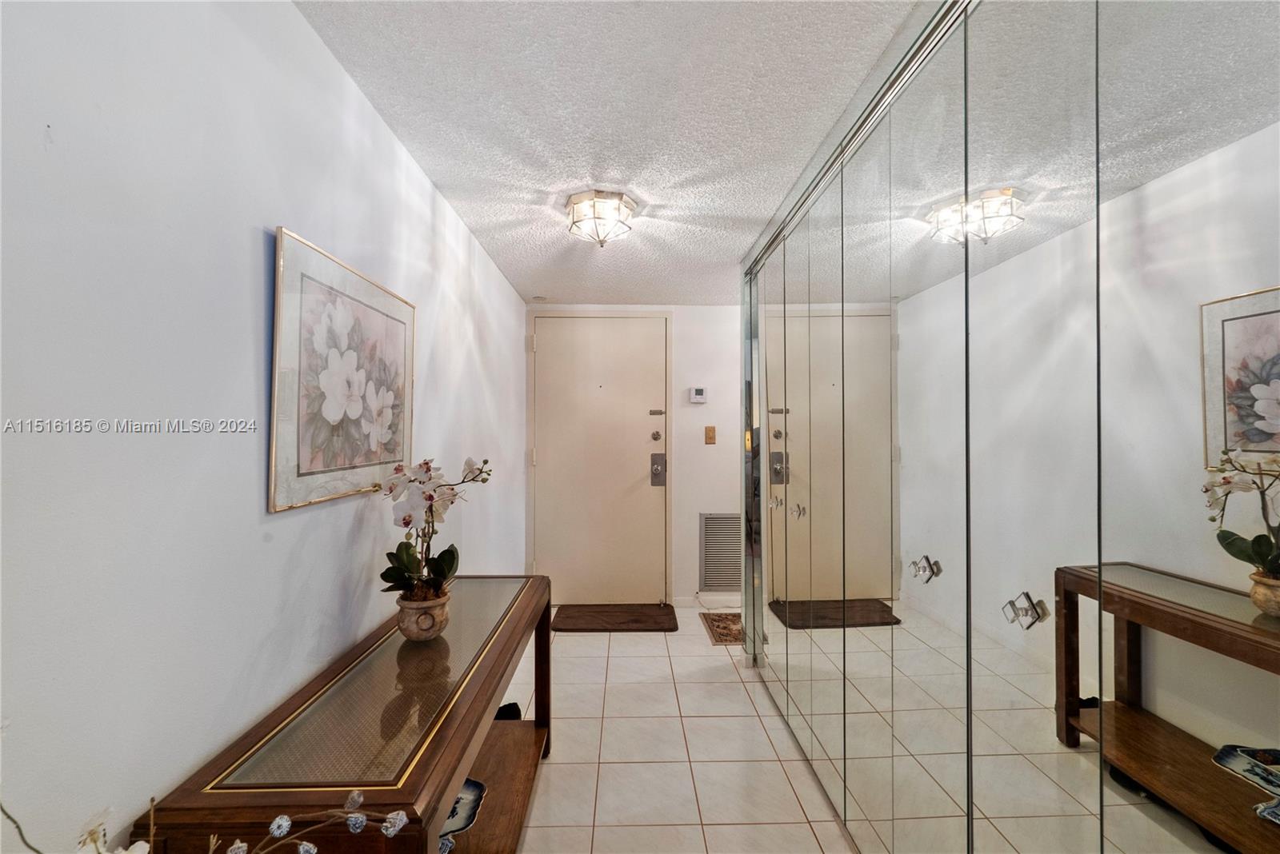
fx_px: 569
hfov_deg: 96.7
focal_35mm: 16
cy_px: 427
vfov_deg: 73.8
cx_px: 640
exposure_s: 1/2
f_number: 11
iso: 1250
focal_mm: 16
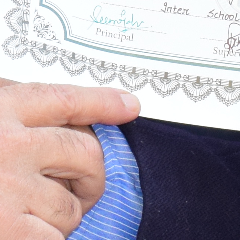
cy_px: -330
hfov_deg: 3.0
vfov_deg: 3.0
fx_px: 4604
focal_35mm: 587
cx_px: -13
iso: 800
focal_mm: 50
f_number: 13
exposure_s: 1/125
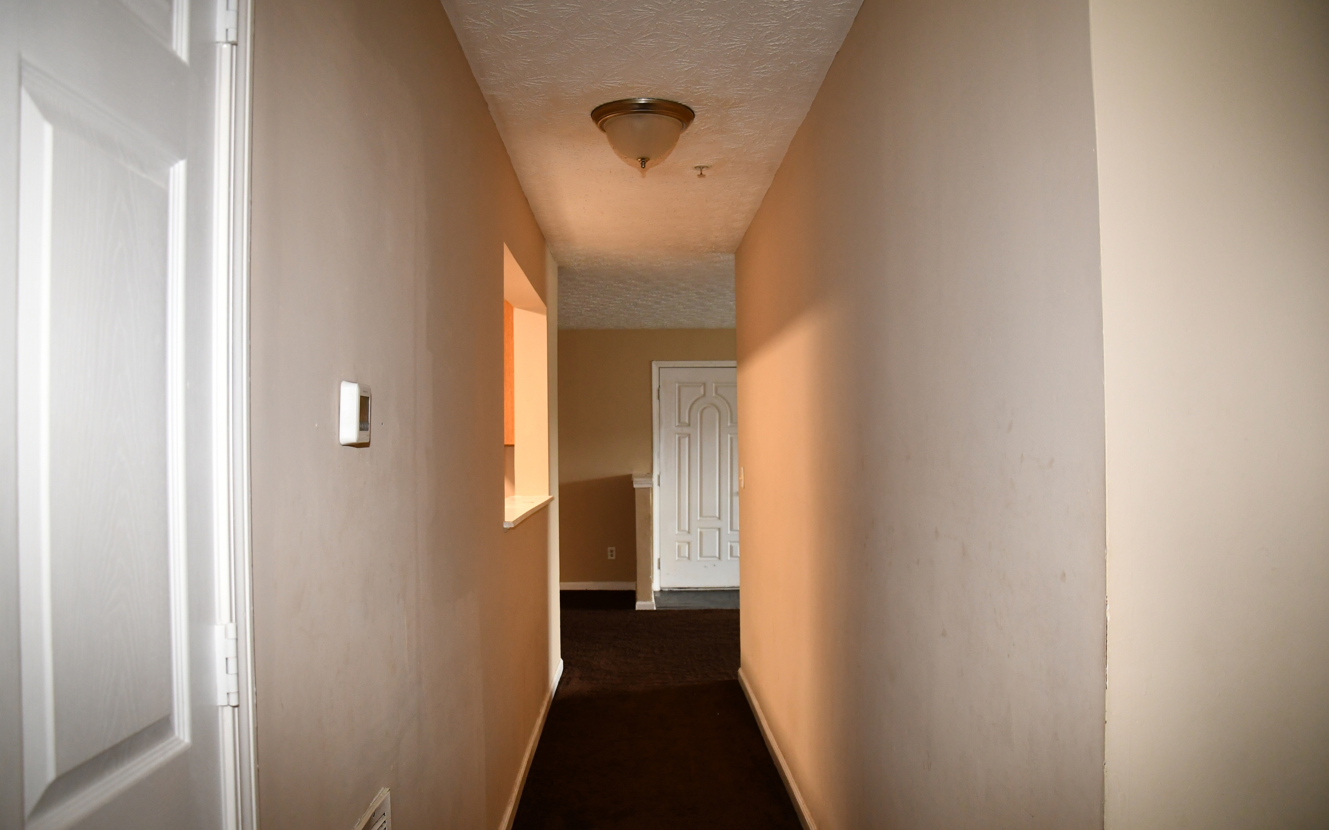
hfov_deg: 66.5
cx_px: 654
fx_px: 1014
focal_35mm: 28
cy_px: 431
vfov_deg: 44.5
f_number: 4
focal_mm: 18
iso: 1000
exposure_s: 1/60
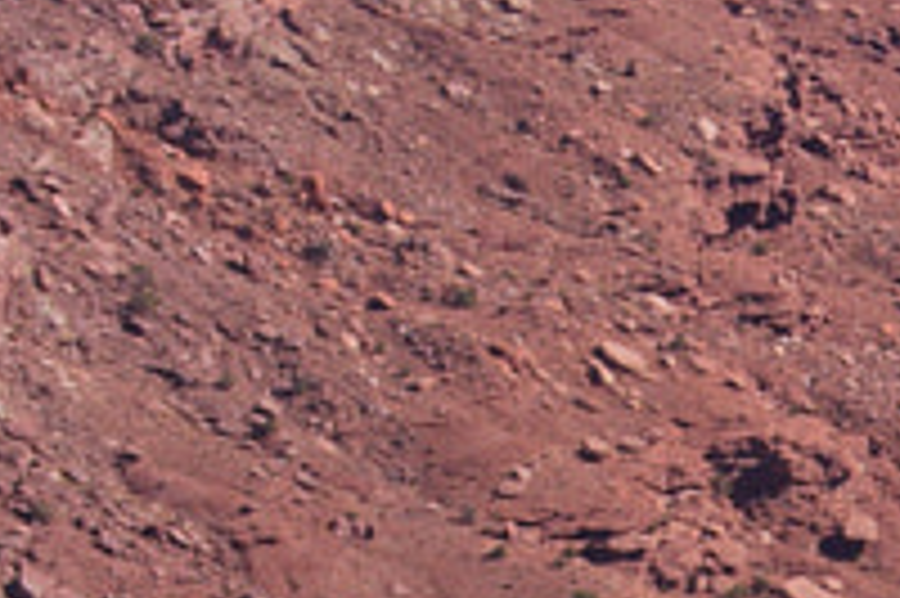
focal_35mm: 216
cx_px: 2210
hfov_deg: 8.6
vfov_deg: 6.2
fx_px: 5395
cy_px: -620
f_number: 5.6
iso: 110
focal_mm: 18
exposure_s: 1/125
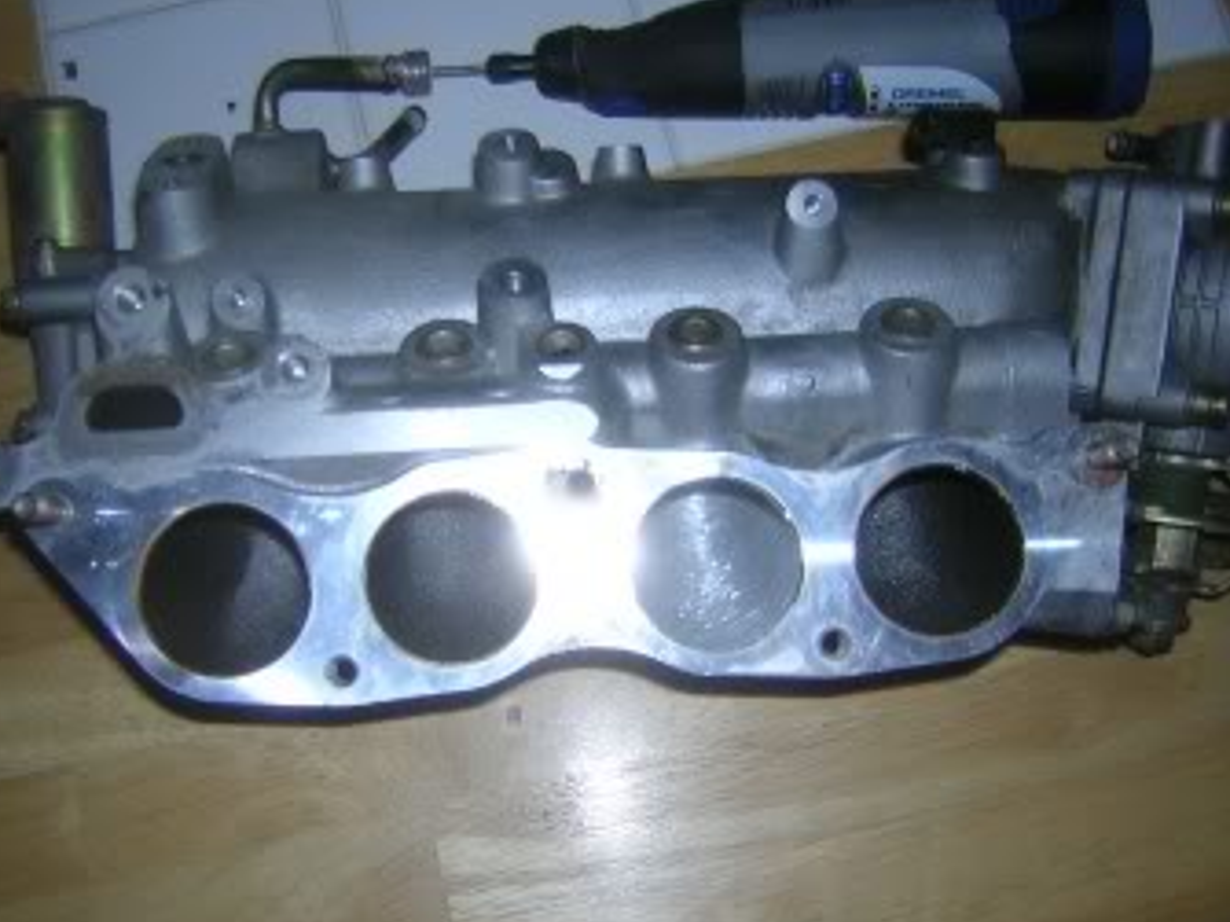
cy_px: 448
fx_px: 1527
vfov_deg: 33.6
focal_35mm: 43
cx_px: 617
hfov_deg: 43.9
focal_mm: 4.7
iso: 100
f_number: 2.6
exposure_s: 1/60.1
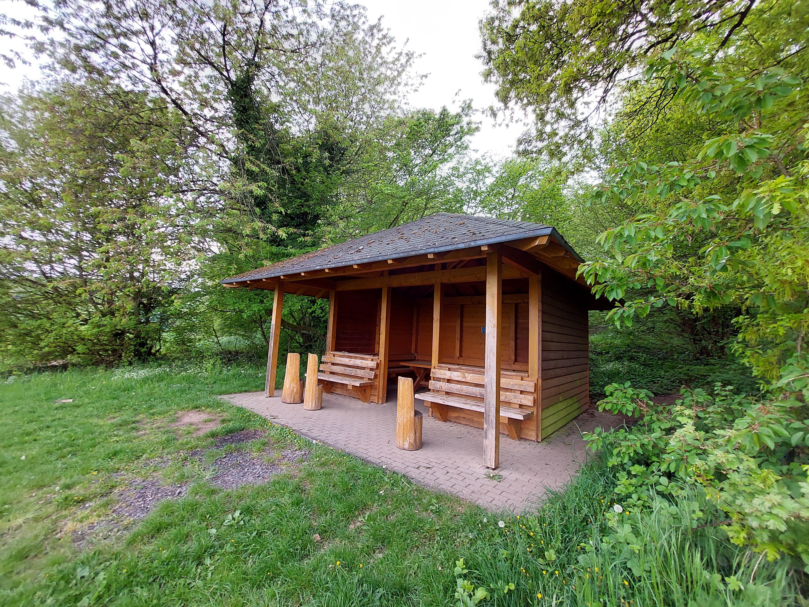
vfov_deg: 89.9
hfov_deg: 106.2
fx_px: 304
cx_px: 404
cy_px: 304
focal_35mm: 13
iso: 100
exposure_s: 1/100
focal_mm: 1.74
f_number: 2.2
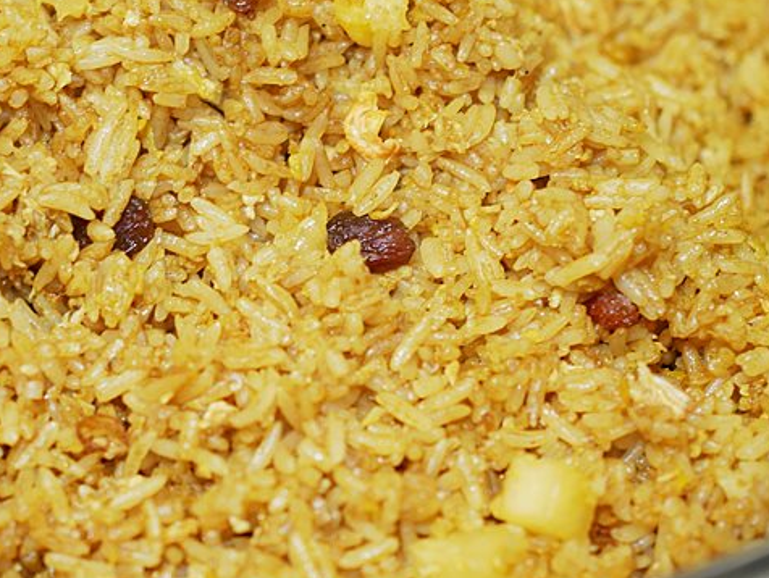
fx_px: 2335
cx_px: 165
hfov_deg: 18.5
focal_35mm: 105
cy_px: 170
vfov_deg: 14.1
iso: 200
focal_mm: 25
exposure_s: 1/100
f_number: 1.8
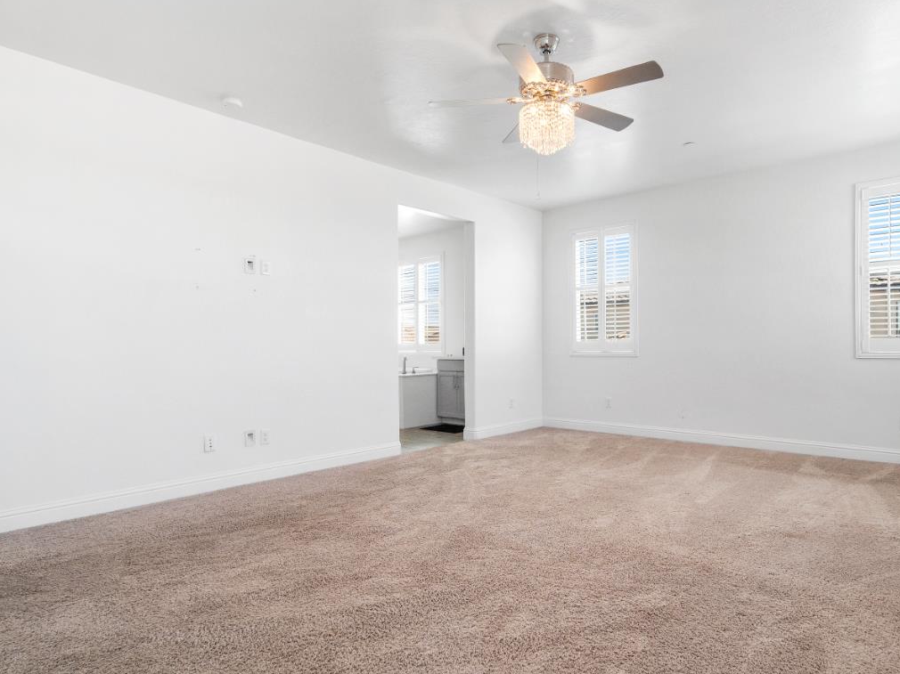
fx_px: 520
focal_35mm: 20
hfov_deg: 81.1
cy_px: 308
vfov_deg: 65.8
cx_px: 525
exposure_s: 1/25
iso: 500
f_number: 8
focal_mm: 14
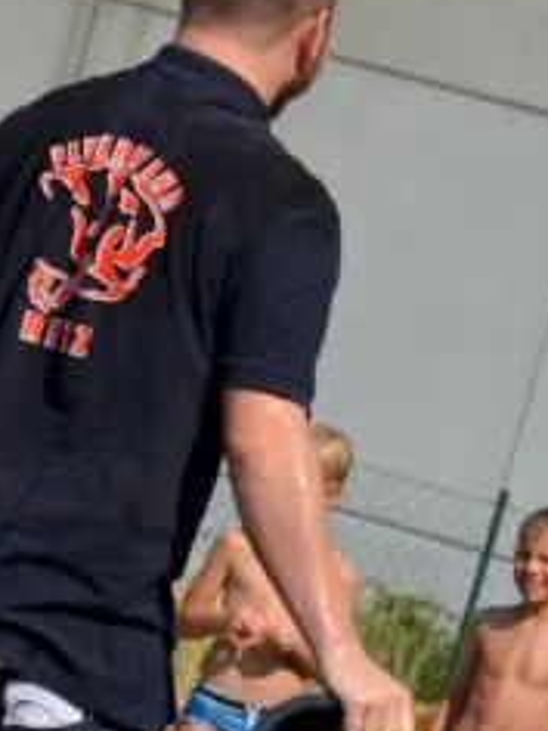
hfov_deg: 3.6
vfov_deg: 4.8
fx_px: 8766
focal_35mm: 415
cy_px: 424
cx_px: 579
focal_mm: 105
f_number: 9
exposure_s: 1/320
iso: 100
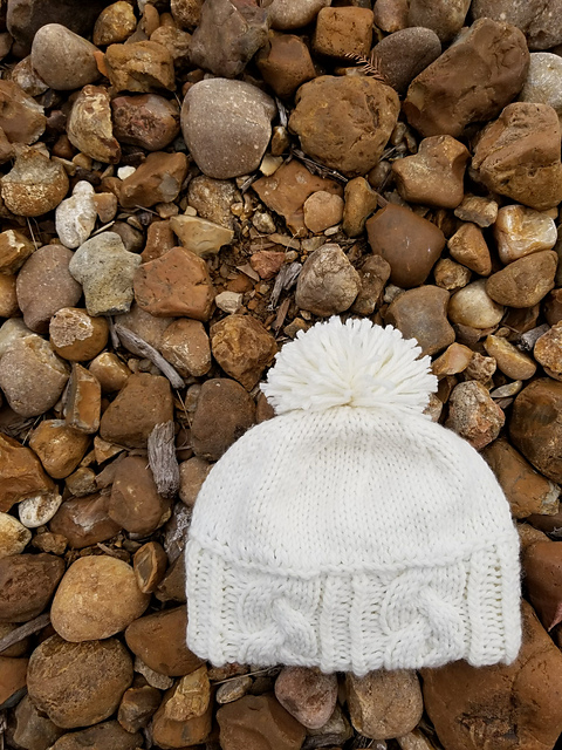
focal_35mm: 26
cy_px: 375
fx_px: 563
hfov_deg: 53.1
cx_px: 281
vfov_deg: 67.3
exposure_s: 1/806
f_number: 1.7
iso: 50
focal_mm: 4.25
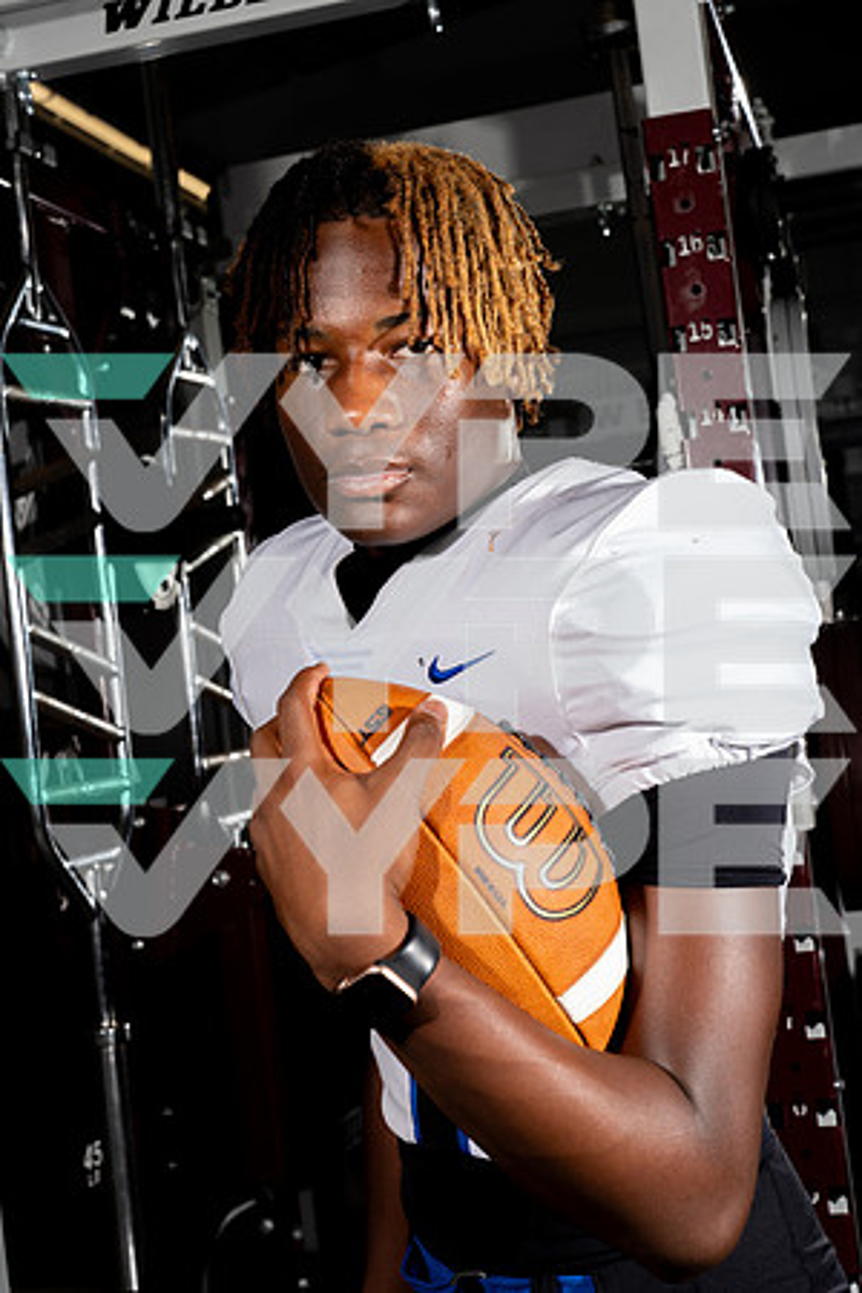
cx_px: 431
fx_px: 1903
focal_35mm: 53
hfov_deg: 25.5
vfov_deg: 37.5
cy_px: 646
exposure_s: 1/250
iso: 200
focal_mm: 53
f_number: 8
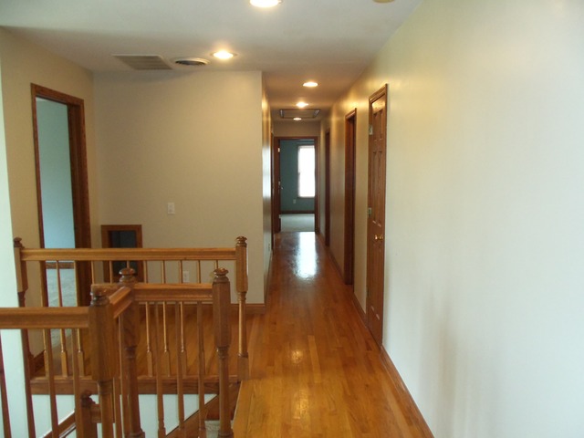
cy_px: 219
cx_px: 292
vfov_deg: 48.2
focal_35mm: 29
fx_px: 489
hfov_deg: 61.7
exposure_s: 1/30
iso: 200
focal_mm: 5.2
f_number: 3.4
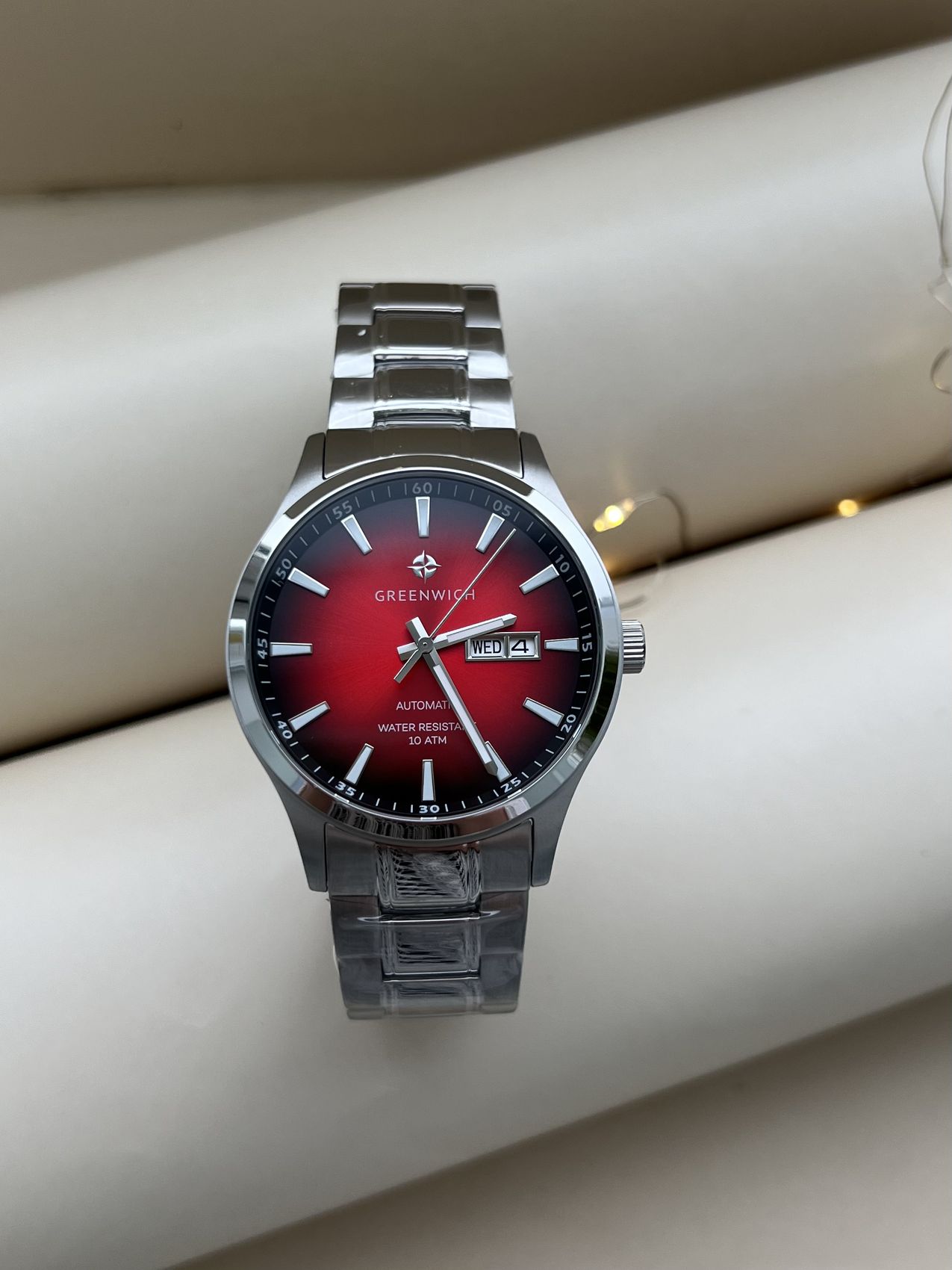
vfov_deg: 67.3
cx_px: 476
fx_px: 953
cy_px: 635
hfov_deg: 53.1
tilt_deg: -76.7
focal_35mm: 26
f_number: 1.5
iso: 40
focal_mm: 5.7
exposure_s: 1/121
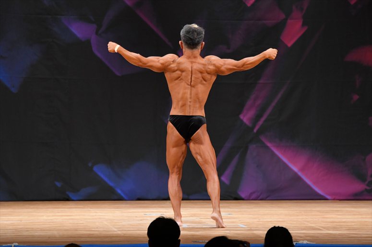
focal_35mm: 270
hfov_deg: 7.6
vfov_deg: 5.1
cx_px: 186
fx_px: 2789
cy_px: 124
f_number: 5.6
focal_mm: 180
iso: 3200
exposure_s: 1/400
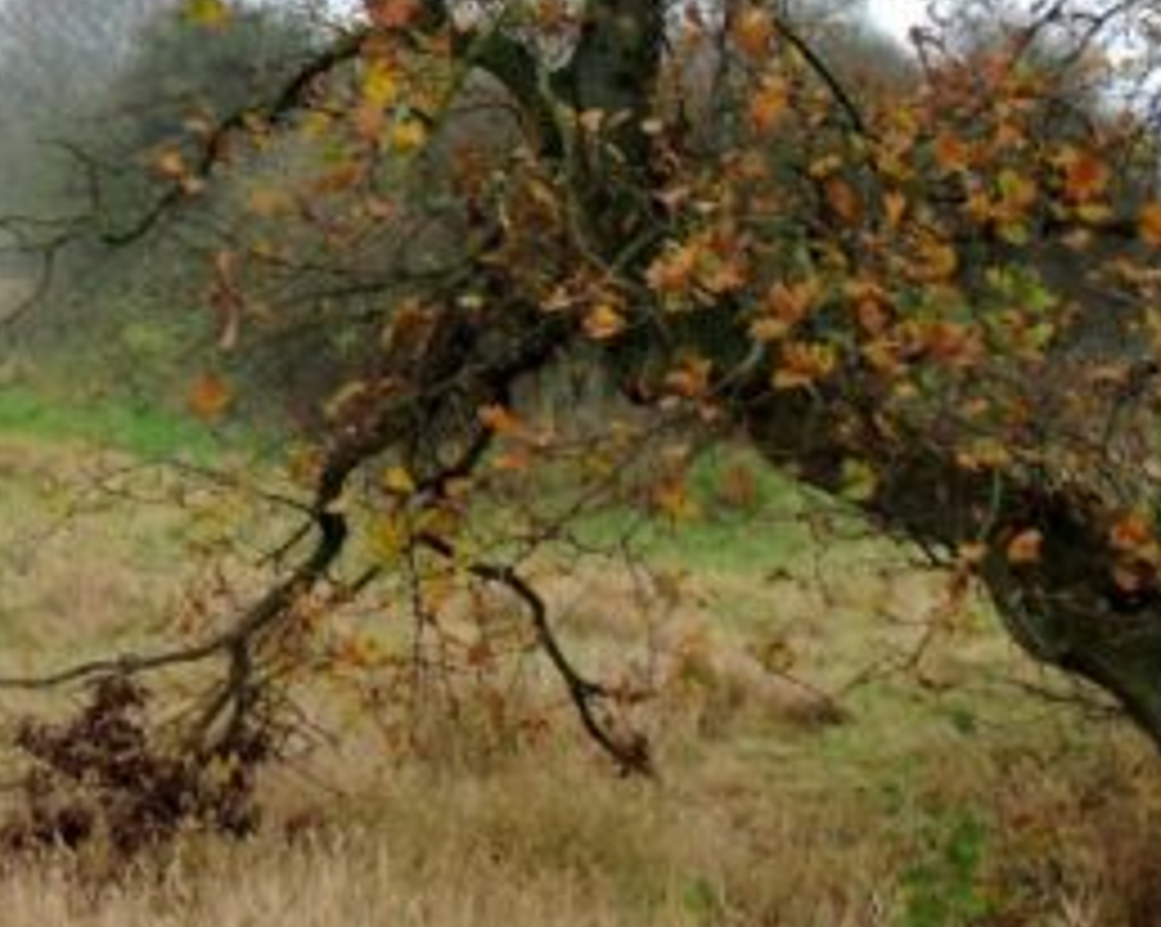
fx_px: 3640
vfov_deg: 14.4
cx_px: 360
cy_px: 189
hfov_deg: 18.1
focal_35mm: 106
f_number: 3.6
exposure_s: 1/40
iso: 800
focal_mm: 8.9
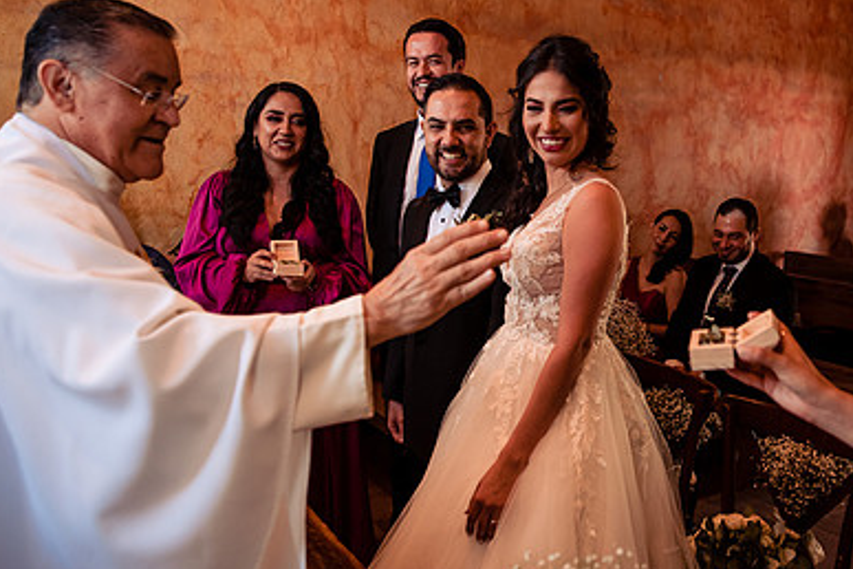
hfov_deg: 51.5
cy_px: 230
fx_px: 853
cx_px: 611
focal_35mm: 36
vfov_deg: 36.7
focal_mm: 24
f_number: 2.8
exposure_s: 1/200
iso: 1250
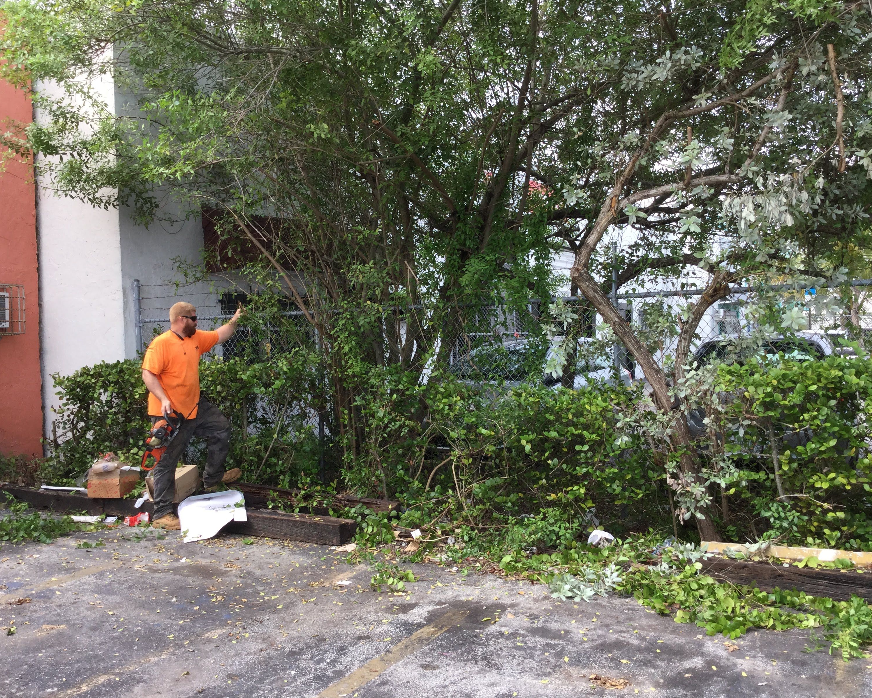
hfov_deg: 54.2
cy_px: 343
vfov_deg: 44.5
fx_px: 852
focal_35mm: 33
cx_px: 427
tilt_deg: -1.8
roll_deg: +0.9
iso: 25
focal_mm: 3.3
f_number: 2.4
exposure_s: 1/345
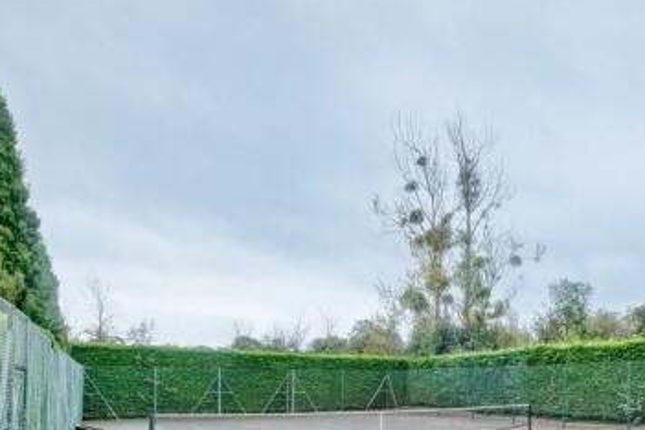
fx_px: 502
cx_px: 495
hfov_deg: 61.3
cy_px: 365
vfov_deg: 43.4
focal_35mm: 28
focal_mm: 10
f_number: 8
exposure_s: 1/80
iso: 640
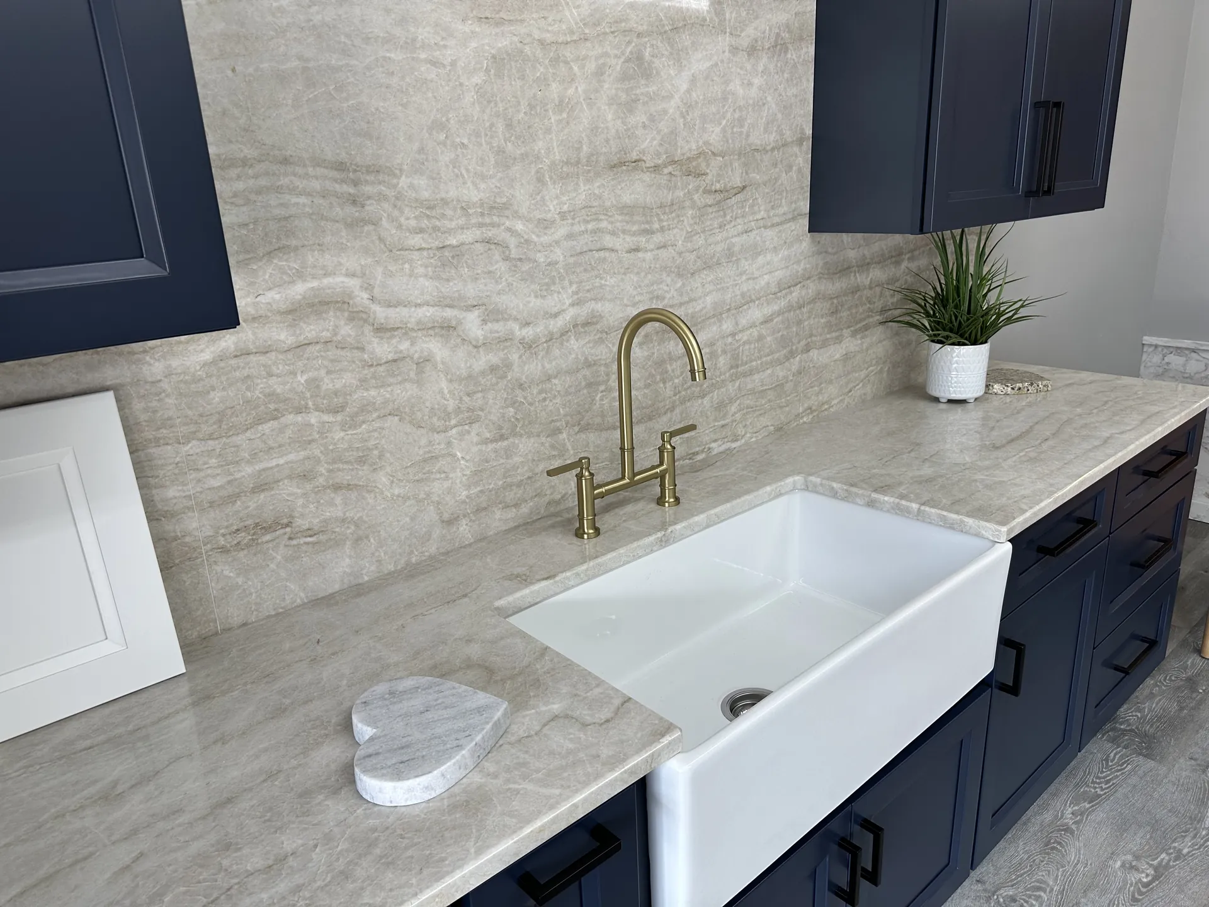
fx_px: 838
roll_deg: +2.7
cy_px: 454
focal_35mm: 24
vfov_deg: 56.8
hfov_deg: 71.6
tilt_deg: -16.8
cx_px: 604
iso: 100
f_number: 1.78
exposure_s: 1/120
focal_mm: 6.86
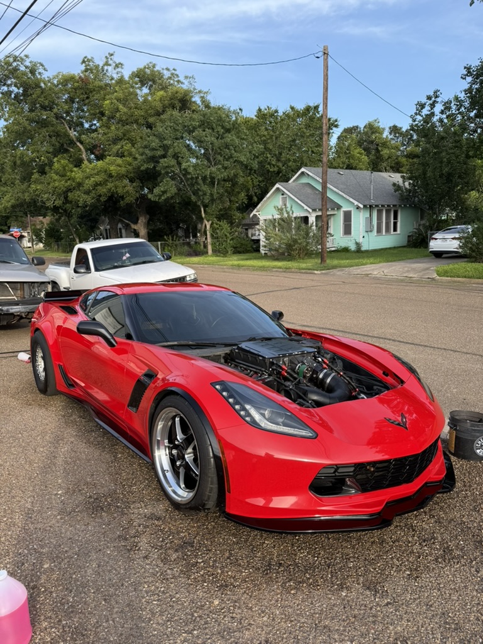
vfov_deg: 71.6
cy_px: 322
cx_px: 242
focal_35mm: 24
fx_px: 446
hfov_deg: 56.8
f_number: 1.78
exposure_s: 1/878
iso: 80
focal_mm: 6.76
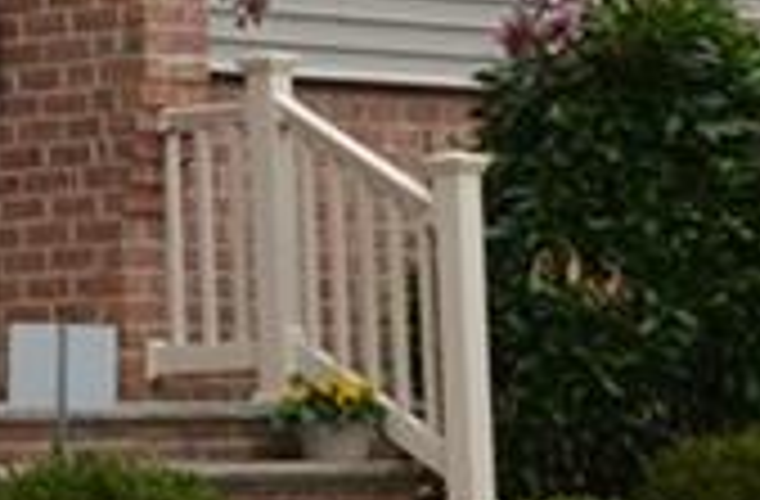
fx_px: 4980
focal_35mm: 237
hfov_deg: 8.6
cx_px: -310
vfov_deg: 5.6
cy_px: -507
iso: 100
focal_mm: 26
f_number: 4
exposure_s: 1/250
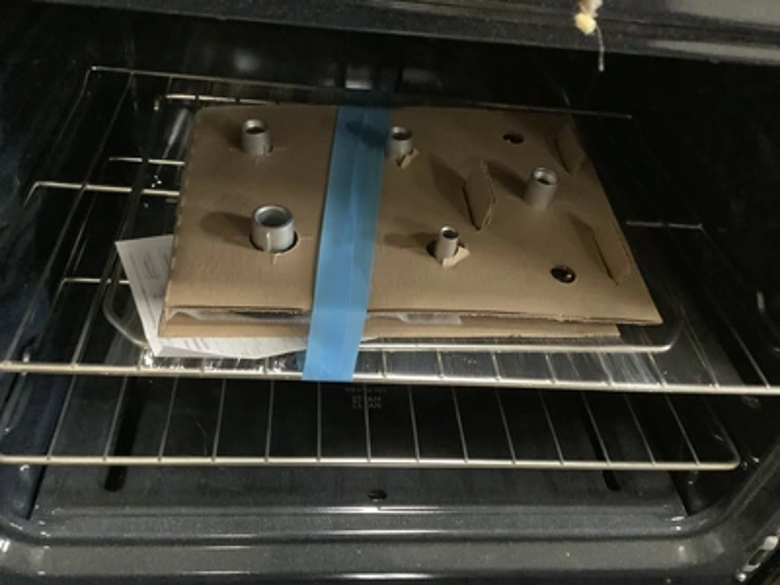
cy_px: 292
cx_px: 390
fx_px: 699
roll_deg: -10.0
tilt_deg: -40.3
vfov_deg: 45.4
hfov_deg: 58.4
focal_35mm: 31
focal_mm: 3.3
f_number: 2.4
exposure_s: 1/20
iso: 640
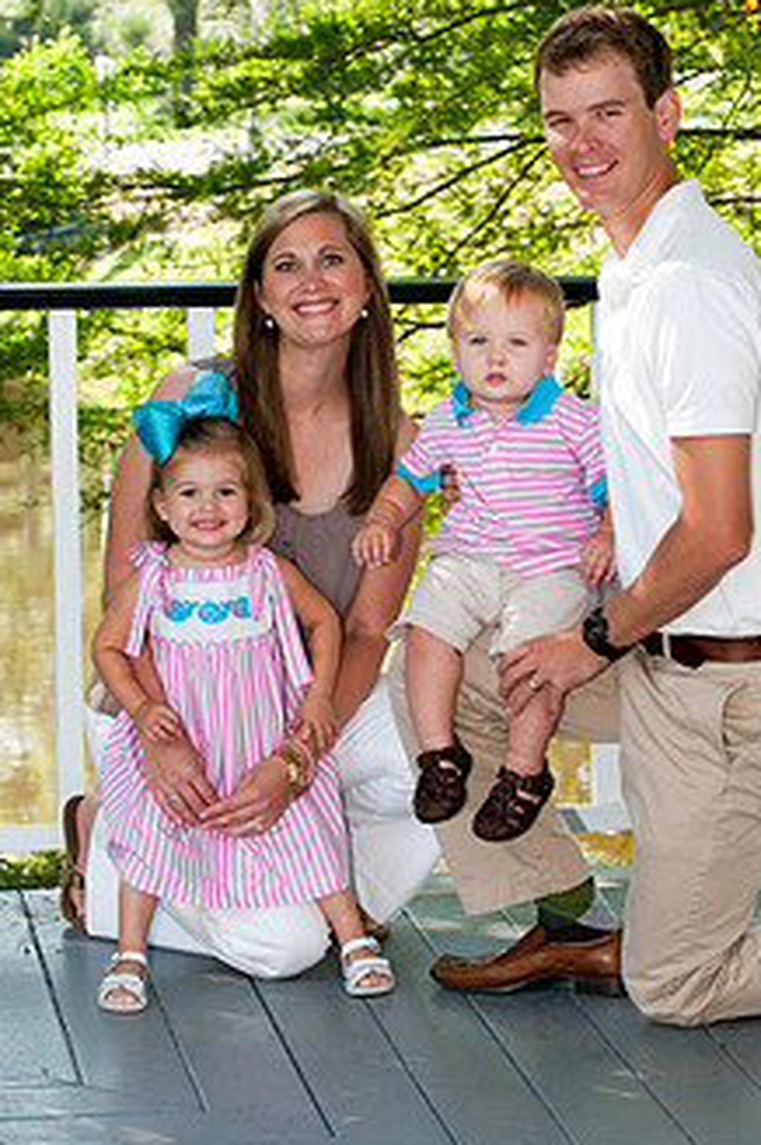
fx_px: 3749
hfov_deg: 11.6
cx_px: 452
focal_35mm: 118
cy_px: 545
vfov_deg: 17.4
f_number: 5.6
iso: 250
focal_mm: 86
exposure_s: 1/125
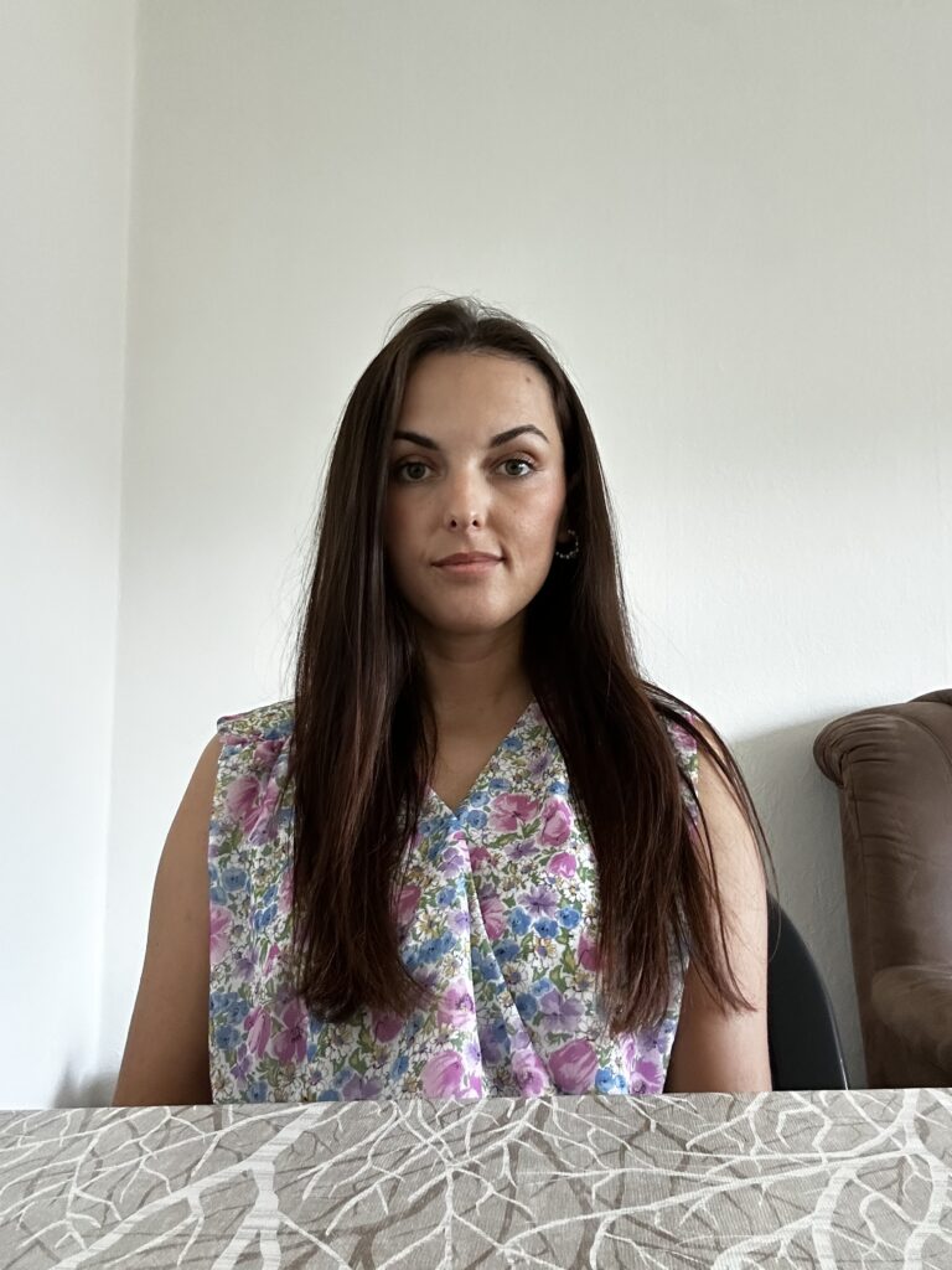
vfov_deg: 60.0
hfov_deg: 46.8
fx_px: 1100
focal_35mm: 30
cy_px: 635
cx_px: 476
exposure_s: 1/60
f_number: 1.9
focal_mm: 2.69
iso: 320
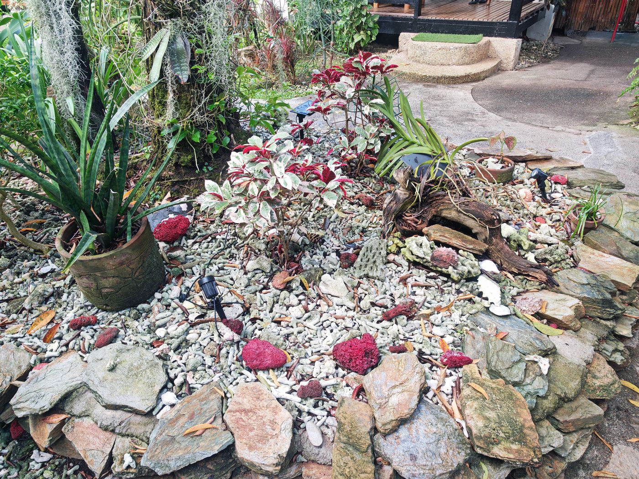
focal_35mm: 24
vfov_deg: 56.8
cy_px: 240
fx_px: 443
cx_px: 320
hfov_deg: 71.6
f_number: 2
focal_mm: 6.83
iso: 100
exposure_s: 1/100
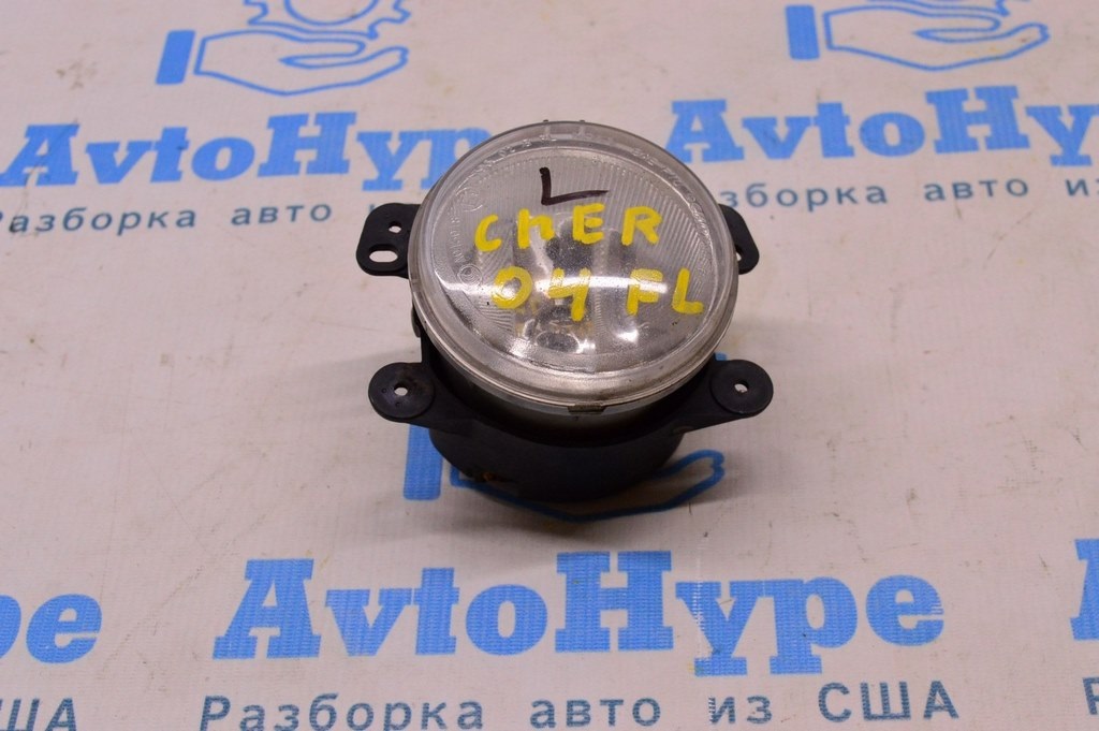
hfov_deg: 35.1
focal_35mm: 57
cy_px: 366
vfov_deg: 23.7
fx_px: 1739
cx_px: 550
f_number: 8
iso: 1600
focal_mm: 38
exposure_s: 1/125
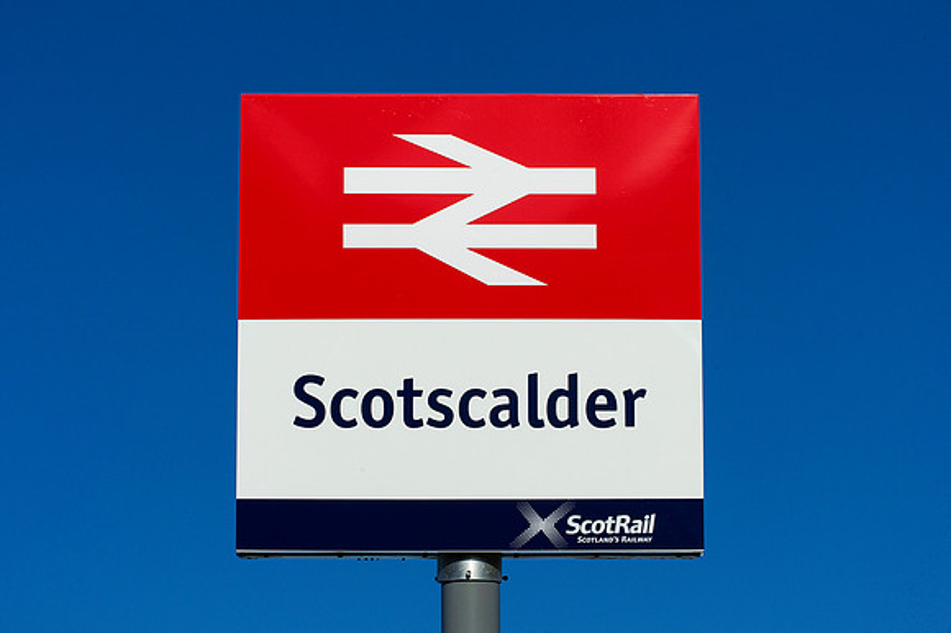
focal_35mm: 111
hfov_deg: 18.4
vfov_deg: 12.3
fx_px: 2942
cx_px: 476
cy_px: 316
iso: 800
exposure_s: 1/640
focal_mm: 110
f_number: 22
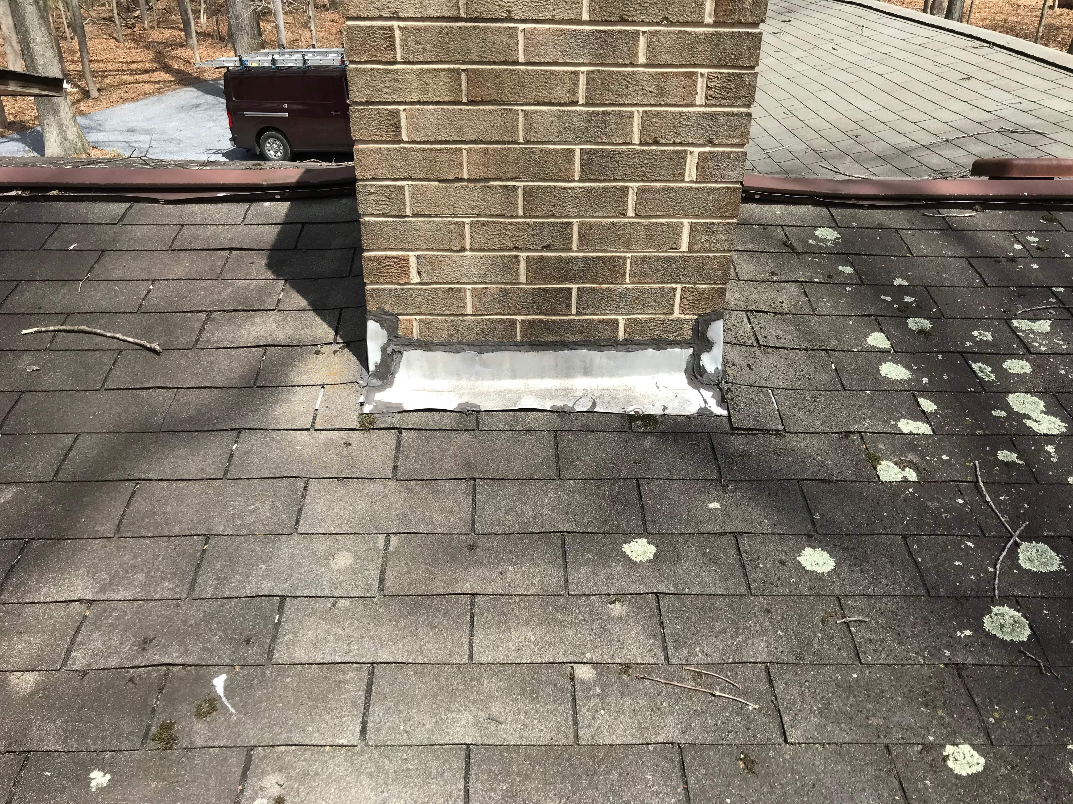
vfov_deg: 49.7
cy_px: 402
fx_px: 868
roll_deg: -1.2
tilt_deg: -29.6
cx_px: 536
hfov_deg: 63.4
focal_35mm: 28
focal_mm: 3.99
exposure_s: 1/1259
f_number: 1.8
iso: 20
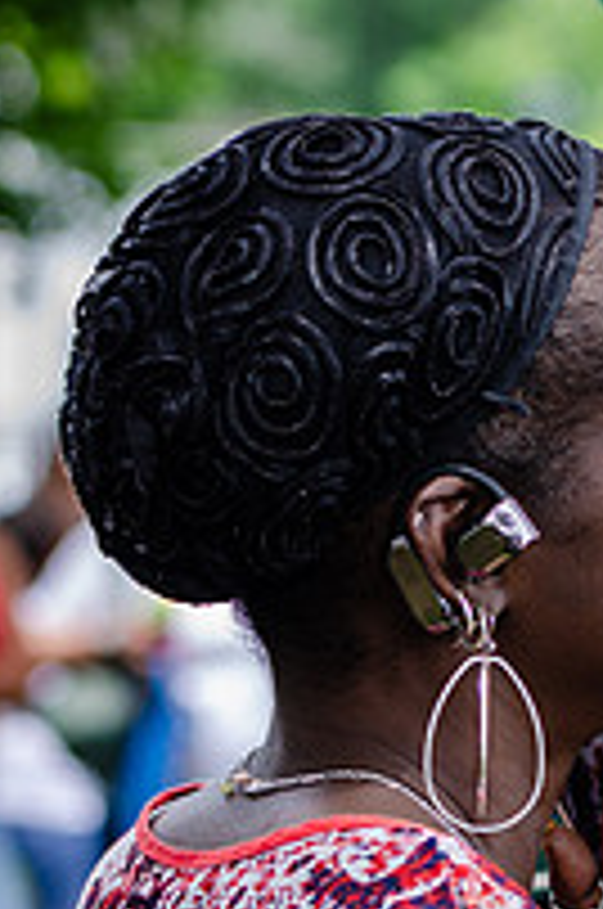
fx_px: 5899
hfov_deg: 5.8
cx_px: 594
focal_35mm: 234
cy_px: 999
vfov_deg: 8.7
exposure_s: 1/400
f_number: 4
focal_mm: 70
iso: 200
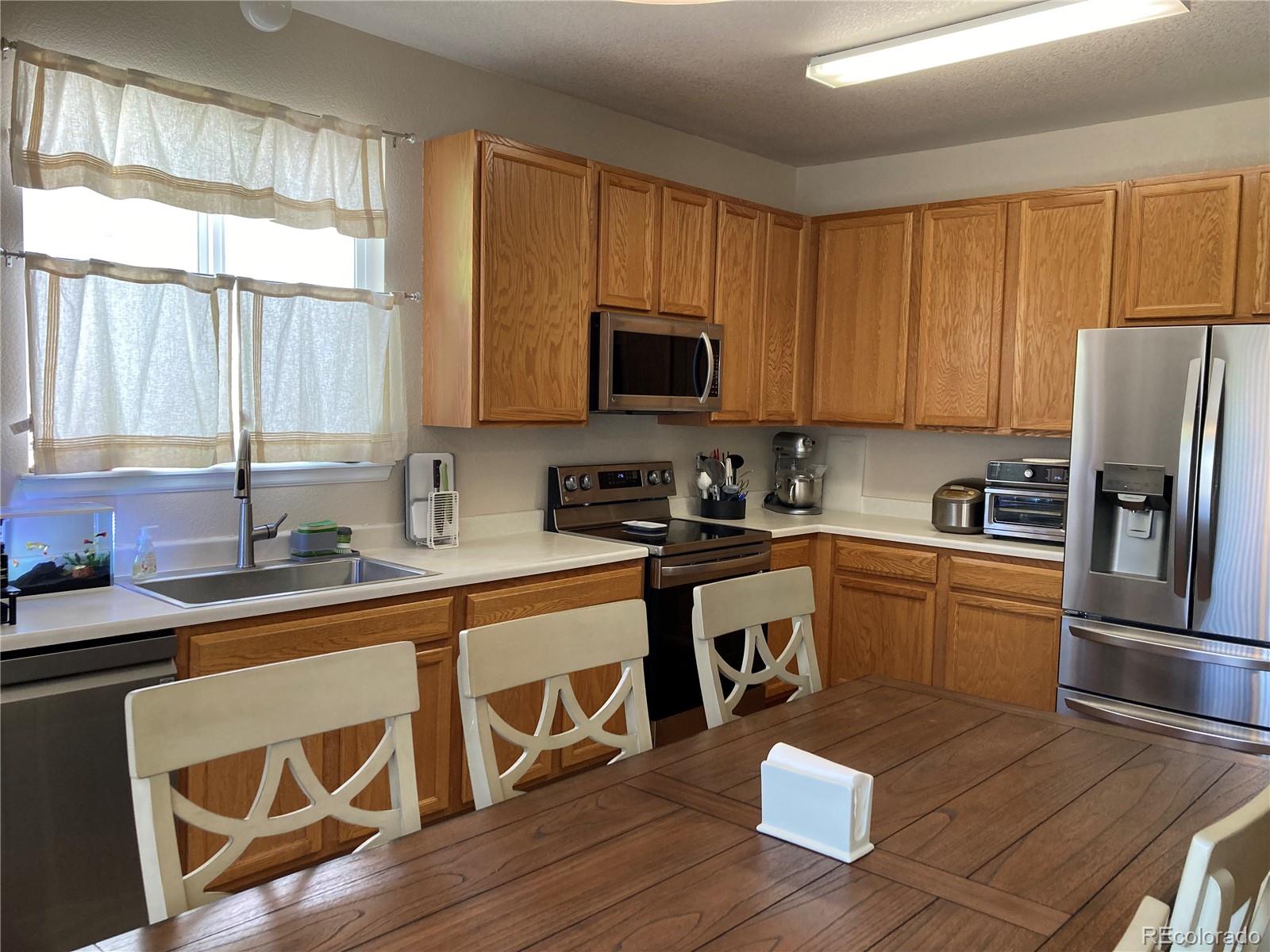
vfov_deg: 49.7
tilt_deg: -3.7
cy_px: 476
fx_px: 1027
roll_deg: -1.1
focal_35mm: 28
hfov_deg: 63.4
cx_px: 635
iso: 80
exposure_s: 1/60
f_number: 1.8
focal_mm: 3.99
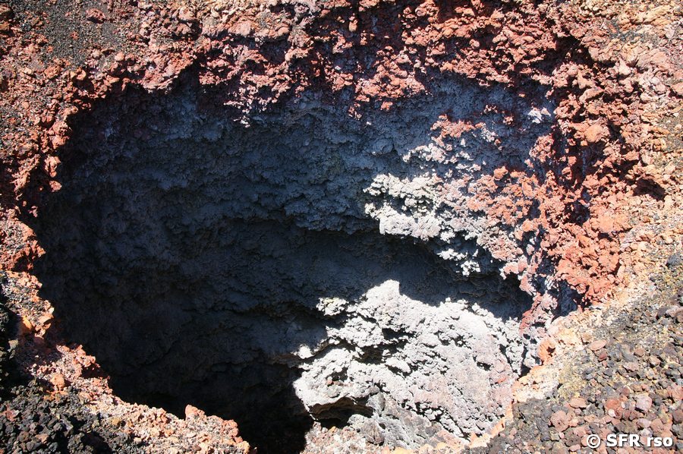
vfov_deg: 47.8
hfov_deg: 67.4
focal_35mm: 27
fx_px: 512
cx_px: 342
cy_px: 227
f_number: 10
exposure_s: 1/125
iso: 200
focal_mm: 18
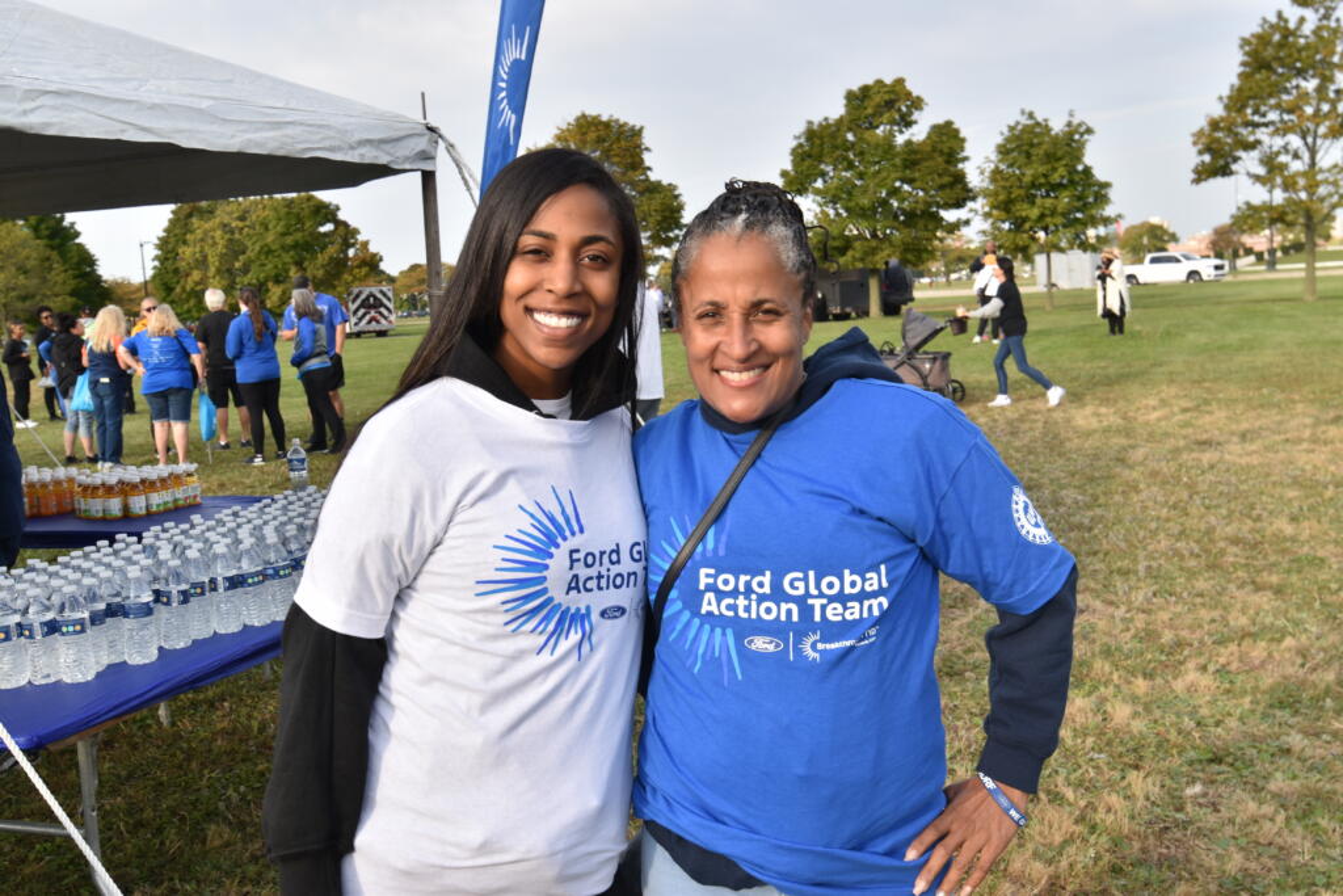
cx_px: 672
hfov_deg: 55.1
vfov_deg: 38.4
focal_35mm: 34
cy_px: 448
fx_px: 1287
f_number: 7.1
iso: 100
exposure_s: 1/200
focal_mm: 23
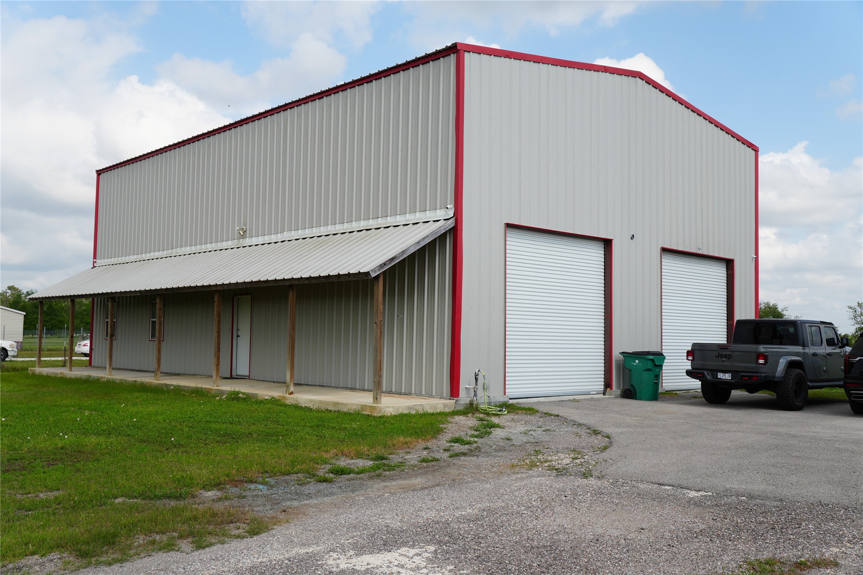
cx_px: 432
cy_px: 288
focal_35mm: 34
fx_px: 827
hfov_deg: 55.1
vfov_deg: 38.4
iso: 100
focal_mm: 23
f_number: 5
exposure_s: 1/640
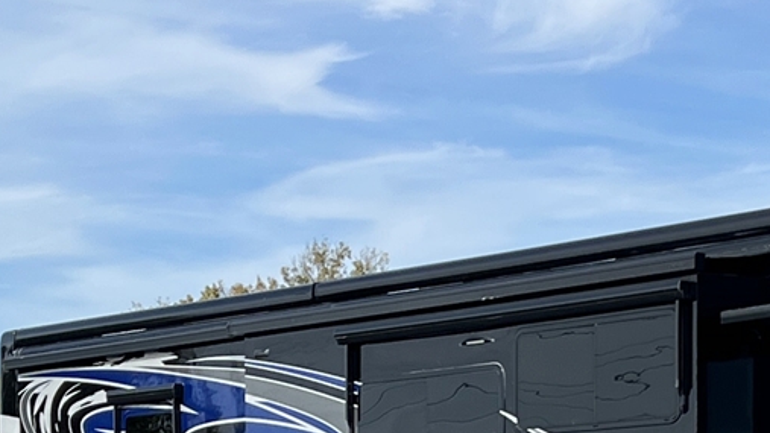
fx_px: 1368
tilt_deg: -4.4
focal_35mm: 67
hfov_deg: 30.4
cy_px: 593
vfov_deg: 16.8
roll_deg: +1.1
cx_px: 649
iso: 50
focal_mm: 5.7
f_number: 1.5
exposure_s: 1/3968
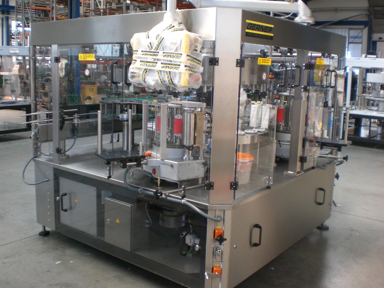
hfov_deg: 49.0
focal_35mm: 38
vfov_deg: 37.7
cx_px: 192
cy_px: 144
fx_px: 422
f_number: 3.1
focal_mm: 6.3
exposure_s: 1/100
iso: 200
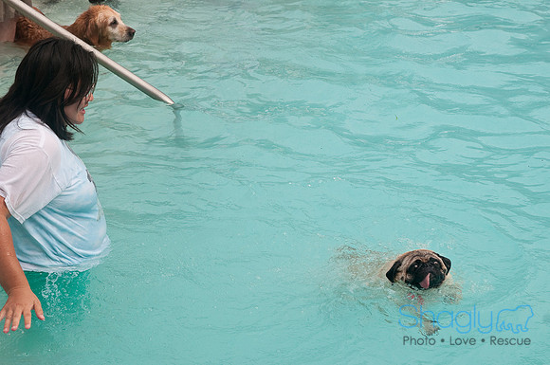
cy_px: 182
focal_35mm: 75
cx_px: 275
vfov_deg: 18.1
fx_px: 1144
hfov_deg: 27.0
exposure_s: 1/800
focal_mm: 50
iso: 200
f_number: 5.6
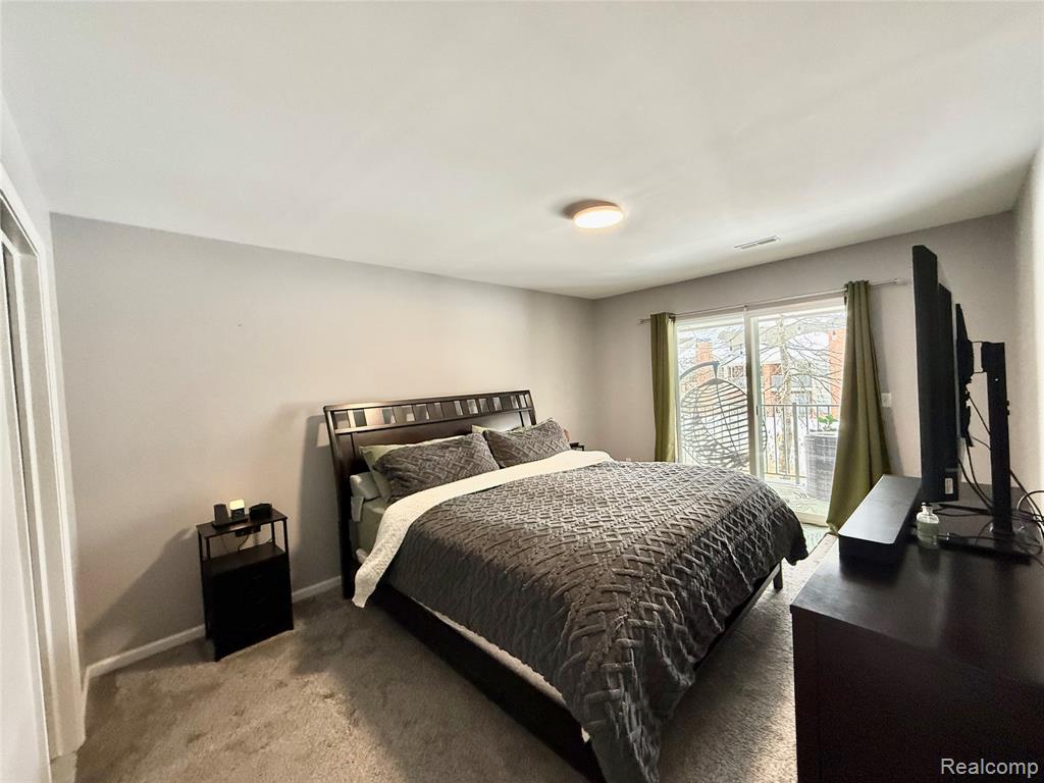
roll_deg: +2.3
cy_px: 392
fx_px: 422
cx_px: 522
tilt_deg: -1.2
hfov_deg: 102.1
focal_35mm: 14
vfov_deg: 85.7
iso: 320
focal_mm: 2.22
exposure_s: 1/99
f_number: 2.2
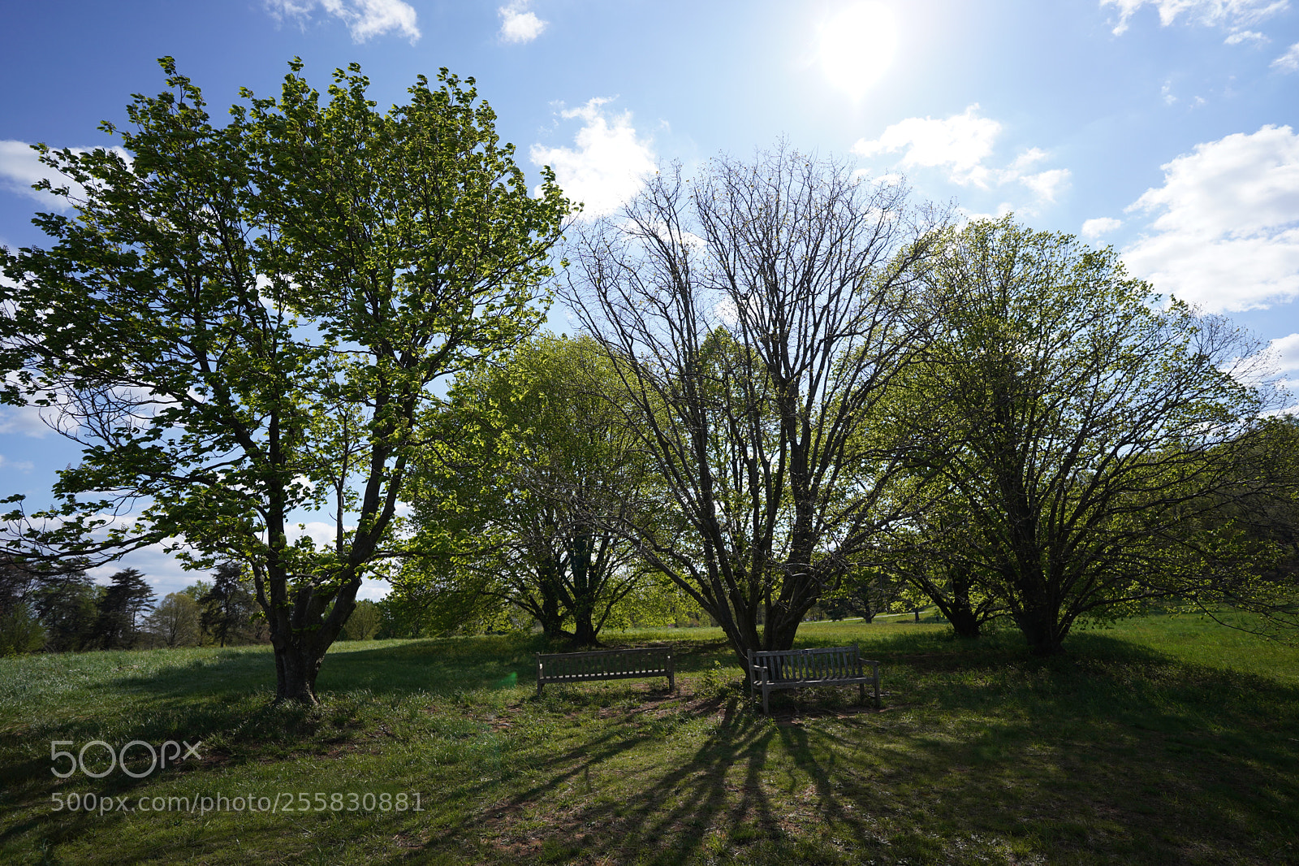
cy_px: 433
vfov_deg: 67.4
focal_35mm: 18
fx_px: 649
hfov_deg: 90.0
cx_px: 650
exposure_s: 1/3200
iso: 125
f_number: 2.8
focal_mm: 18
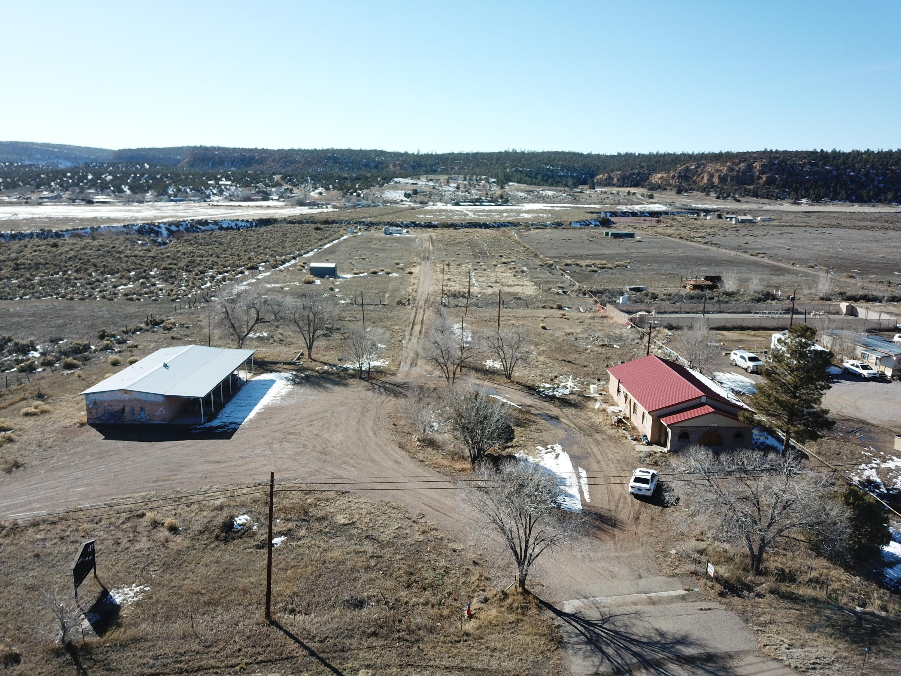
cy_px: 338
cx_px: 450
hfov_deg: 67.3
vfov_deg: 53.1
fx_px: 677
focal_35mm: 26
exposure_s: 1/1004
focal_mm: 4.73
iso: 100
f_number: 2.2
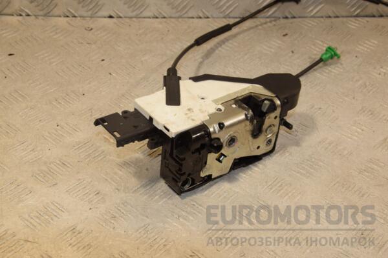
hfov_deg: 33.4
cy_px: 129
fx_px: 647
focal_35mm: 60
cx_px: 194
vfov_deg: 22.6
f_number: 9
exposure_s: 1/200
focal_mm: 40
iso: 800
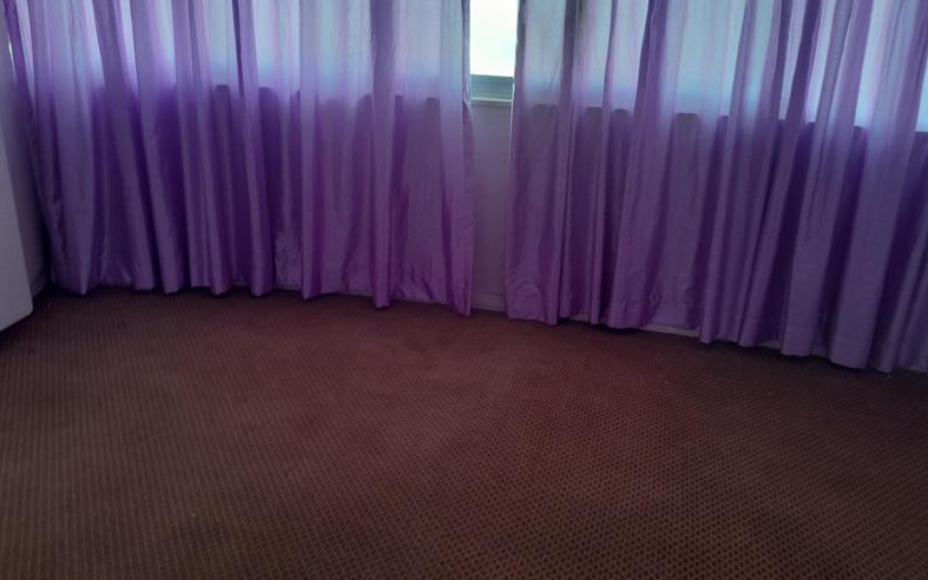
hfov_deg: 66.5
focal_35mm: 28
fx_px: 708
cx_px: 460
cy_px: 231
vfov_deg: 44.3
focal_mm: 3.98
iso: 100
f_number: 1.8
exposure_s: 1/60
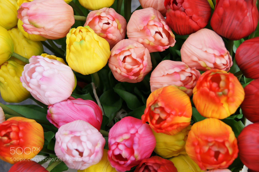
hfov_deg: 24.6
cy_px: 86
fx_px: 593
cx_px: 130
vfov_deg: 16.5
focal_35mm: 82
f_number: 5.6
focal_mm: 55
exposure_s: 1/100
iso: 200
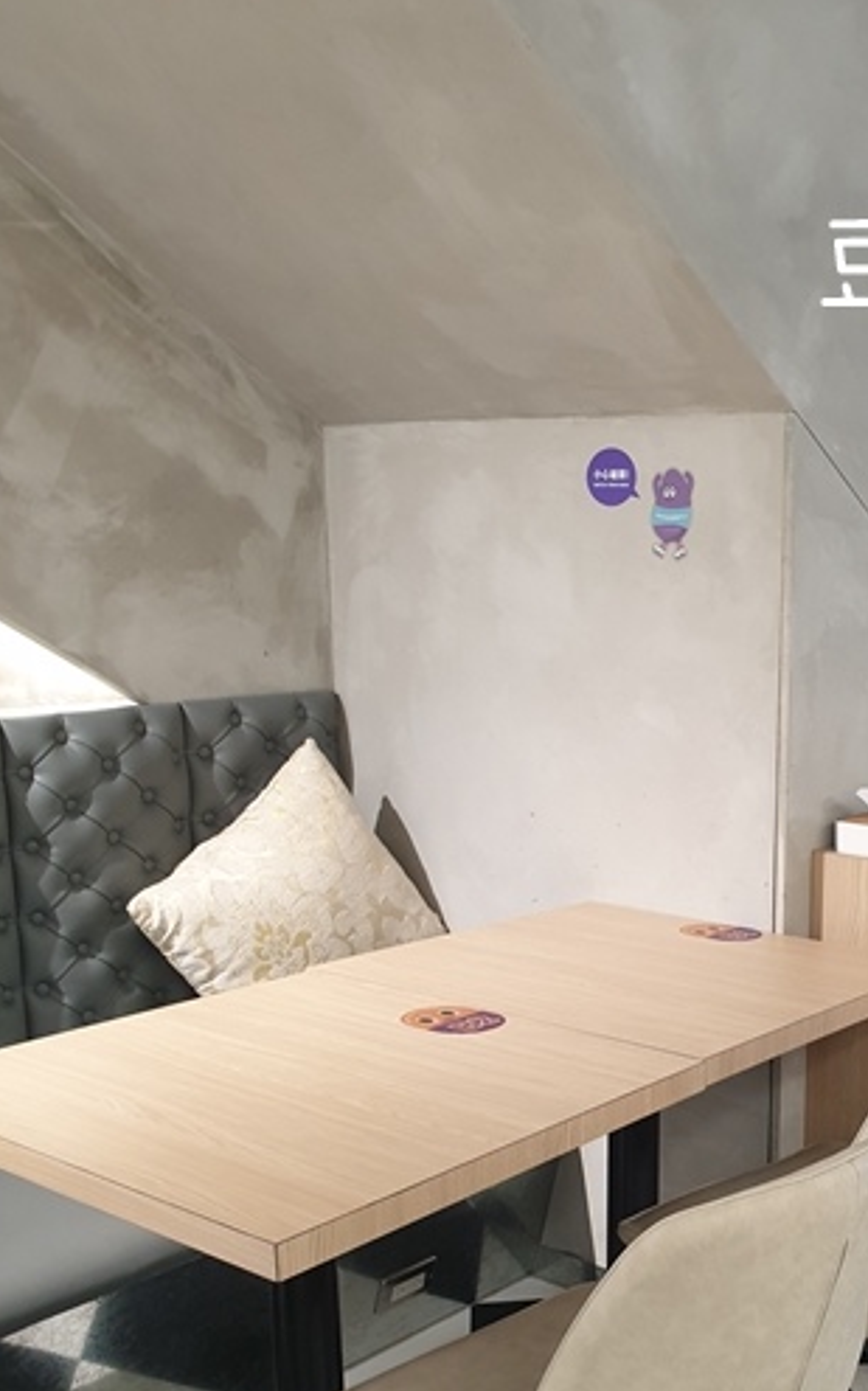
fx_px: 1477
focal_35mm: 39
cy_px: 913
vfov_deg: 49.6
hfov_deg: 31.6
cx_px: 729
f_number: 2.4
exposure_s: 1/40
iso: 320
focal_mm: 4.3
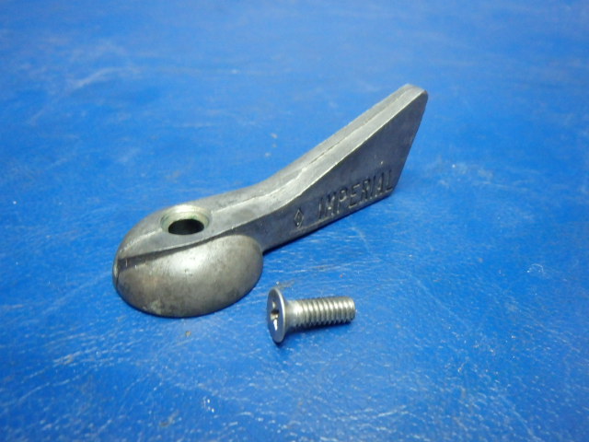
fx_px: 476
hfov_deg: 63.4
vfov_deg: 49.7
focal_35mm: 28
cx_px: 294
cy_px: 221
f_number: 3.9
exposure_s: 1/30
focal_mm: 5
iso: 800
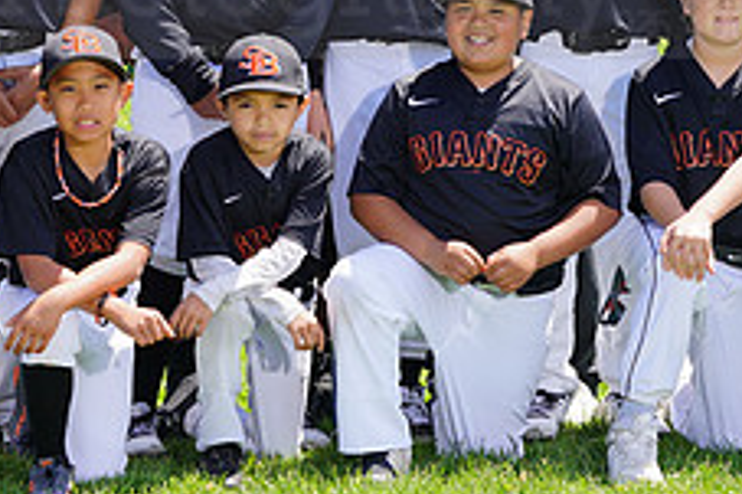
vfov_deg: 5.3
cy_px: -38
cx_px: 219
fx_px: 5272
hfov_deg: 8.0
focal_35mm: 256
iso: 100
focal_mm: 100
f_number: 6.3
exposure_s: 1/250
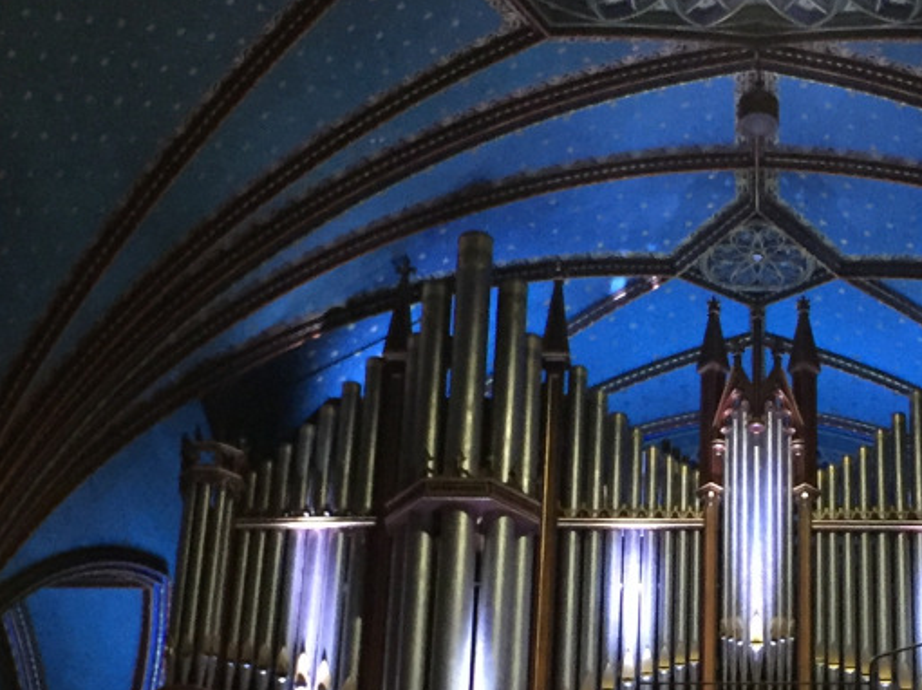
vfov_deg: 15.9
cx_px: 765
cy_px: 713
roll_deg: -0.7
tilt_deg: +26.5
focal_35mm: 91
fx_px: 2423
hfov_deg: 21.2
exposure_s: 1/15
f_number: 2.2
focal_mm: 4.15
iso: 320
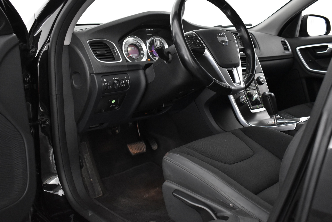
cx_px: 166
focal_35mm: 36
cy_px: 111
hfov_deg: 53.1
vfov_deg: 36.9
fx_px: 332
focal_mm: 24
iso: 3200
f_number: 3.8
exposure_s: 1/40
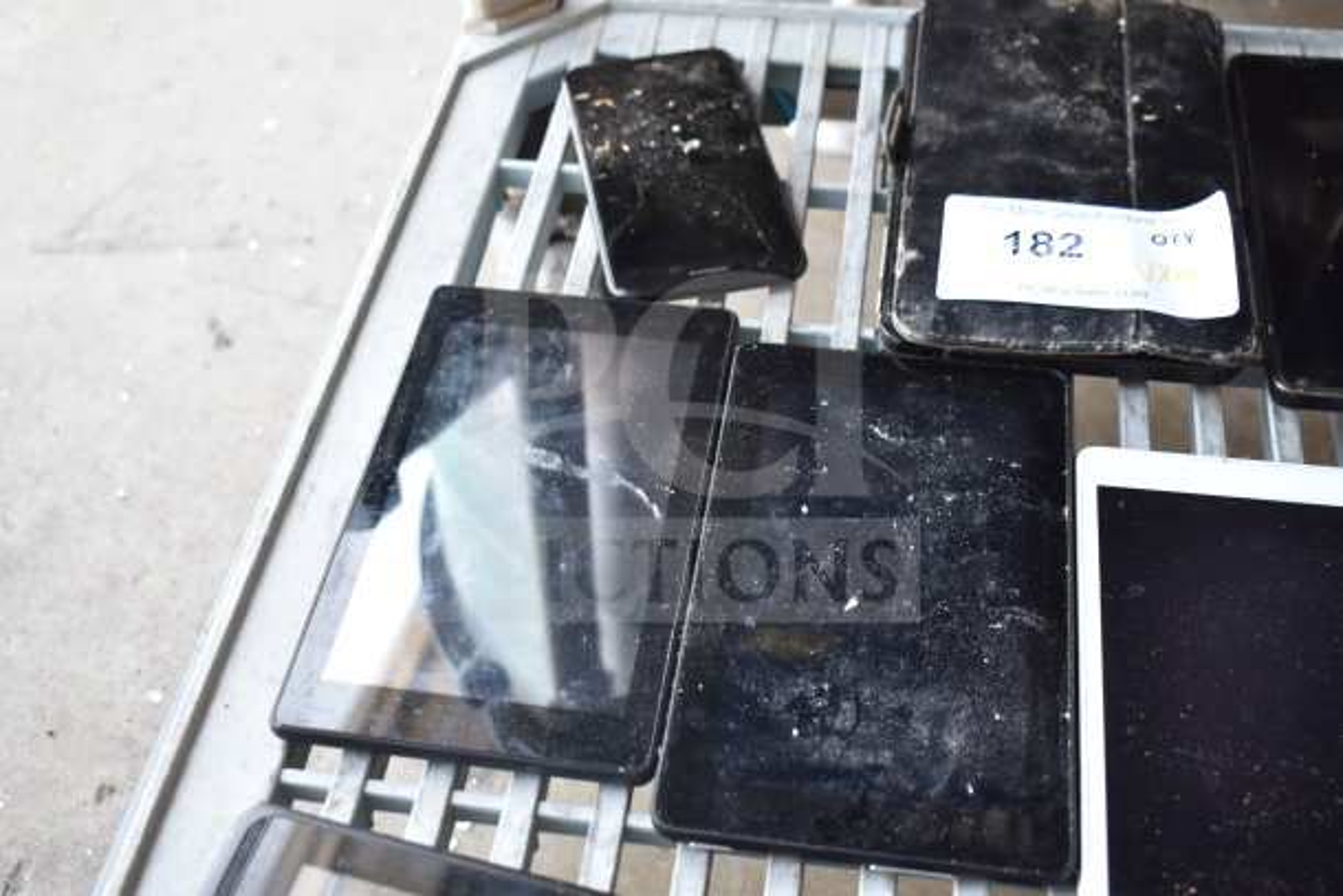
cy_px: 448
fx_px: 1567
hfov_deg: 46.4
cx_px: 672
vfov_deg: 31.9
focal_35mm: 42
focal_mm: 28
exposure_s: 1/50
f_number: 4.2
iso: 500
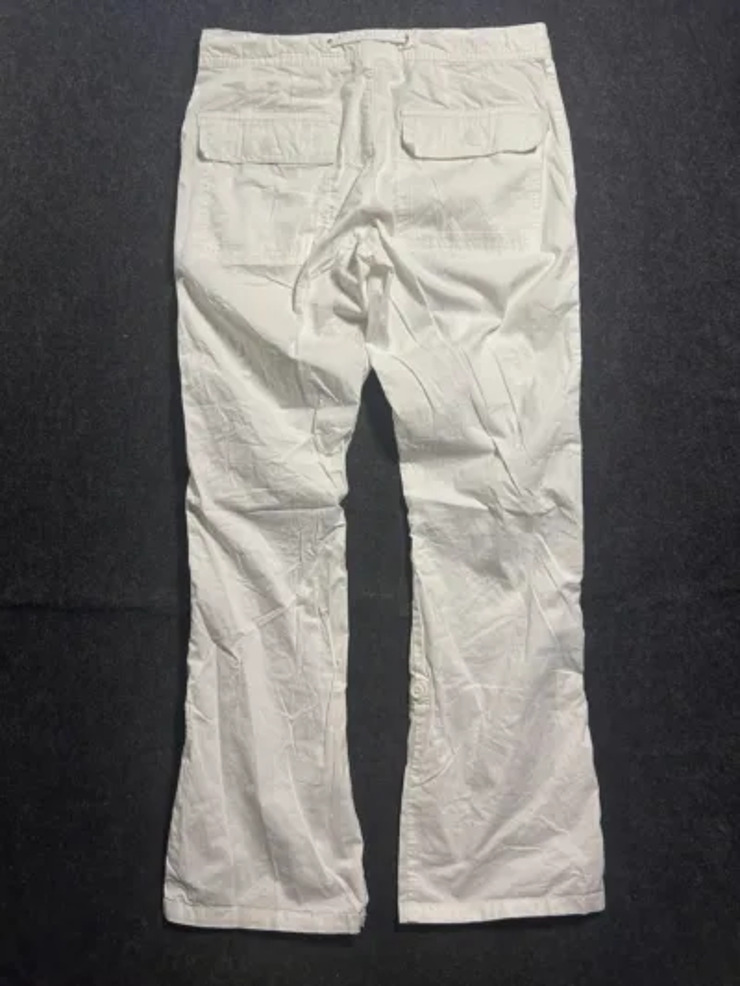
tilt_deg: -61.0
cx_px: 370
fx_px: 741
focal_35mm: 26
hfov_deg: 53.1
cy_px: 493
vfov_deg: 67.3
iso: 125
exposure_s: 1/100
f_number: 1.5
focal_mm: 5.7
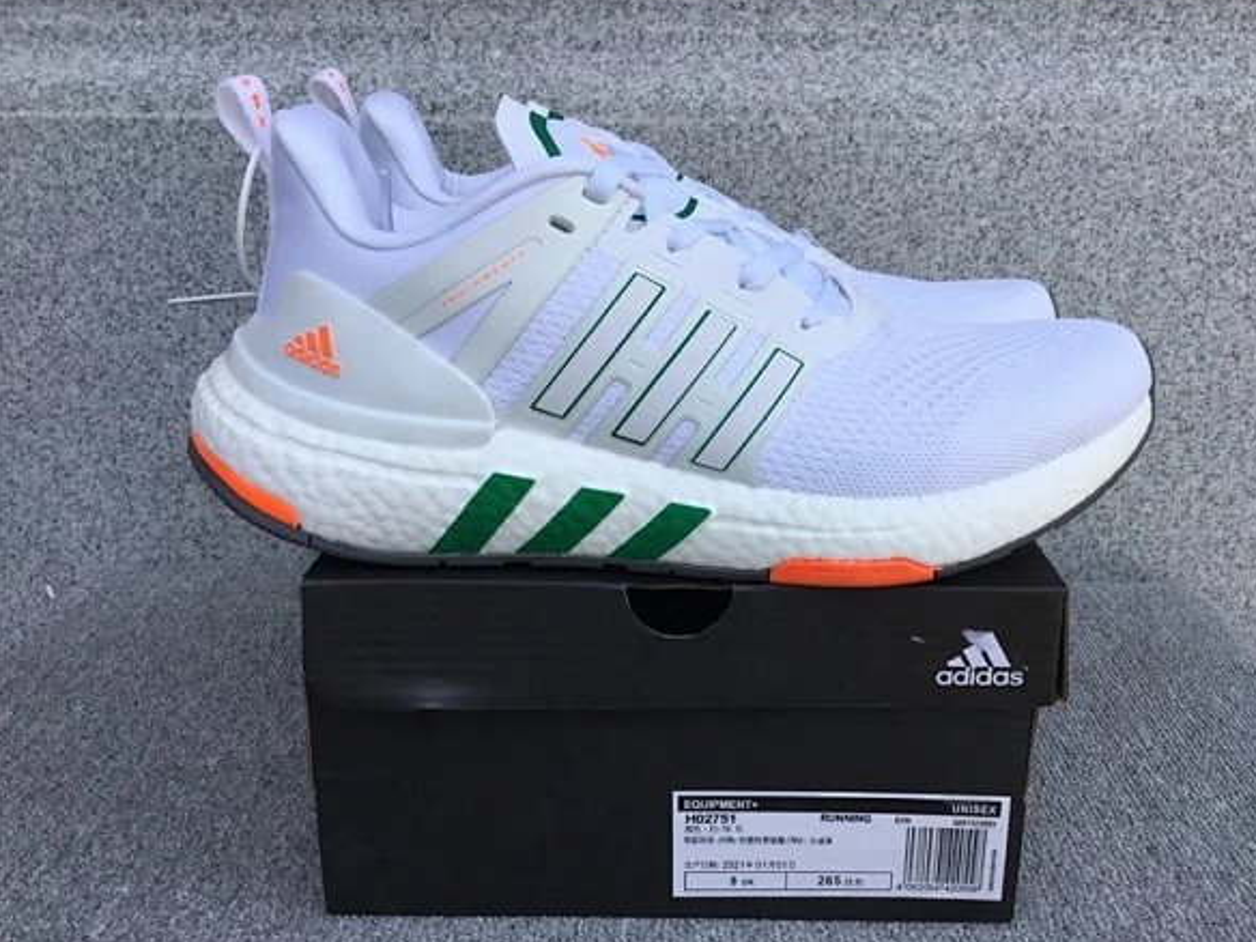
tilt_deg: -18.1
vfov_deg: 41.8
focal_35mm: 34
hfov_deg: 53.9
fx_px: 1234
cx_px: 684
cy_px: 488
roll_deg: +0.2
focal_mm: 3.3
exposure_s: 1/754
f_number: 2.4
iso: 25
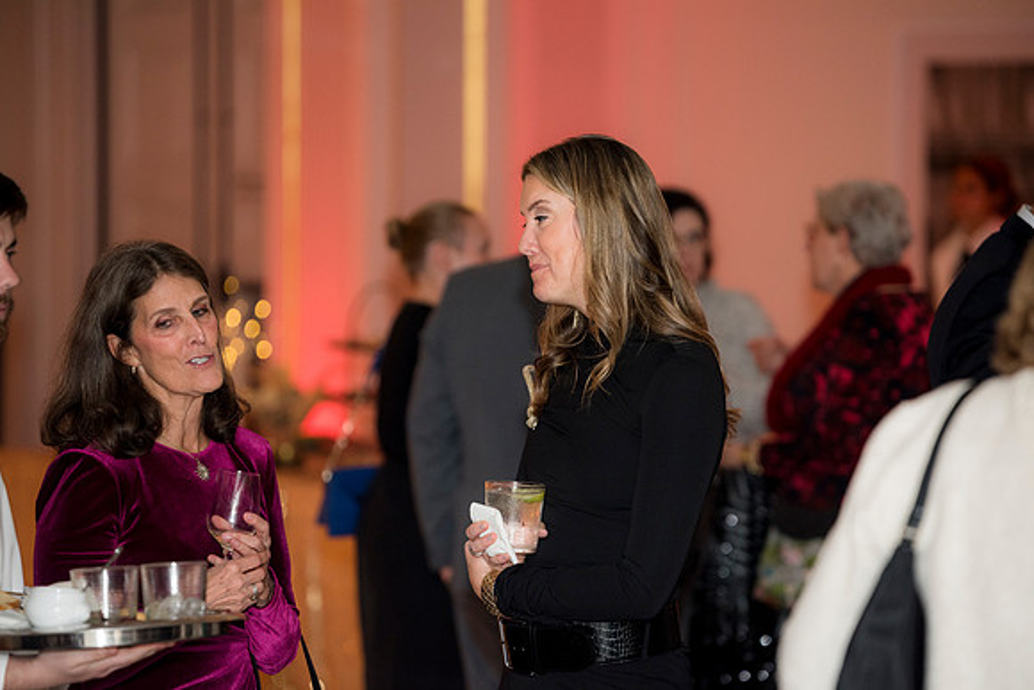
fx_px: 5768
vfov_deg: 6.8
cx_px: 517
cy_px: 345
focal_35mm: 201
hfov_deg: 10.2
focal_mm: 200
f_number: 3.5
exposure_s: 1/125
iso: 800
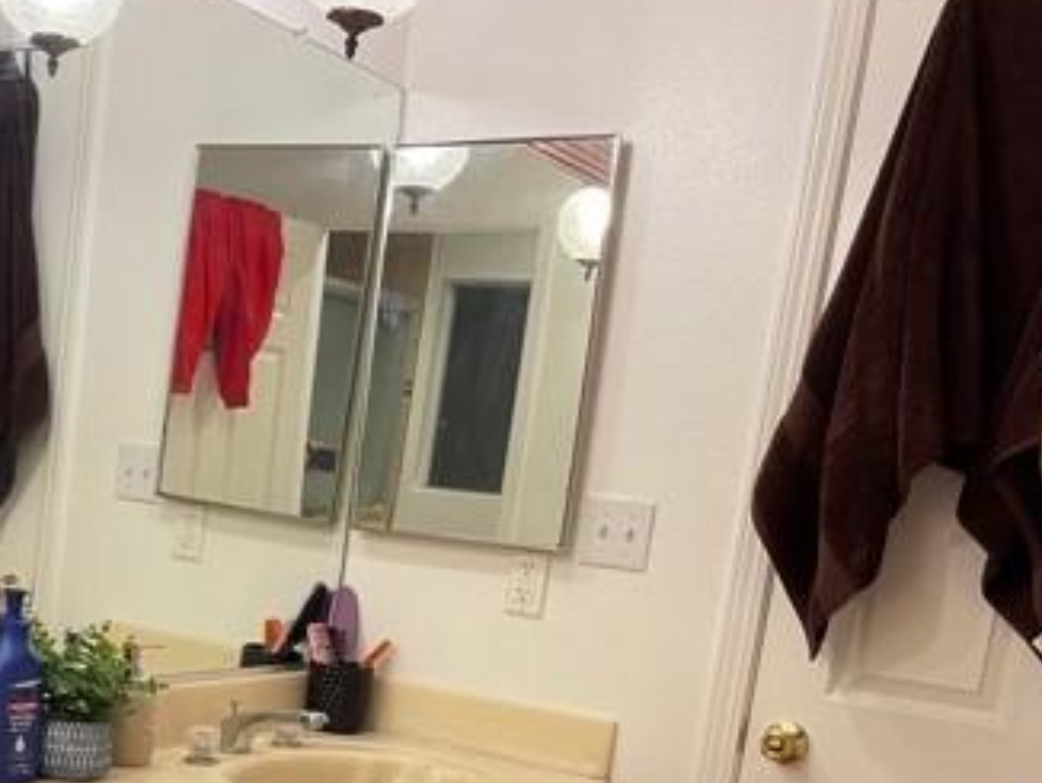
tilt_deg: -11.5
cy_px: 722
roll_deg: -6.0
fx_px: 1536
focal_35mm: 51
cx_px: 195
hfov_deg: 36.1
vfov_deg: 27.4
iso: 100
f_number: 1.6
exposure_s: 1/60
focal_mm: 5.1
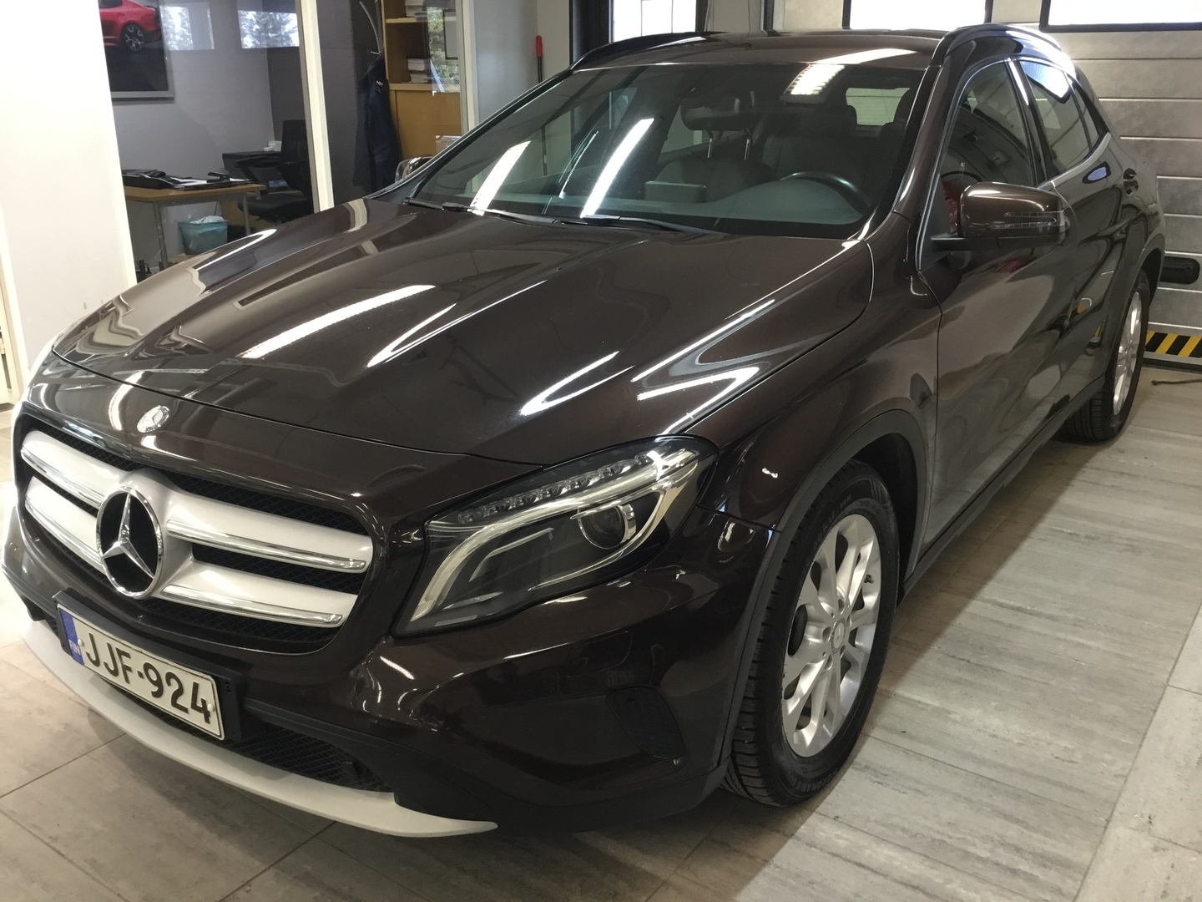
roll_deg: +1.0
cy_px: 451
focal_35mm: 31
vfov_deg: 45.4
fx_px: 1076
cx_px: 601
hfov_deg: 58.4
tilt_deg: -19.2
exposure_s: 1/33
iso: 125
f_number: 2.4
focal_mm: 3.3
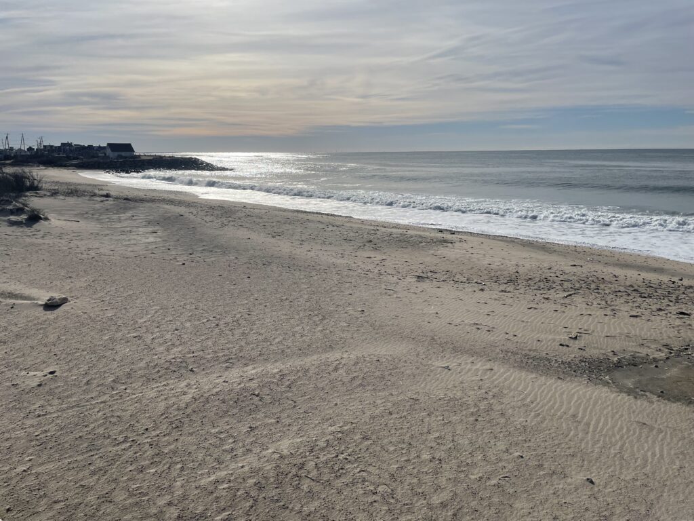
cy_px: 260
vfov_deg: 53.1
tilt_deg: -11.2
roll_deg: +0.6
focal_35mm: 26
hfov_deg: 67.3
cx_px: 347
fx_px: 521
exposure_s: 1/13333
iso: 32
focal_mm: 4.2
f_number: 1.6
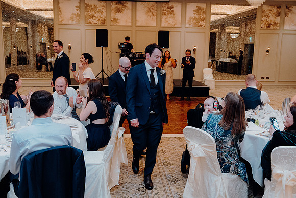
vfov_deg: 38.9
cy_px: 99
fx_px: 280
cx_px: 148
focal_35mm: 34
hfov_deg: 55.8
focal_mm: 34
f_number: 3.5
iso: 3200
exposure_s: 1/160
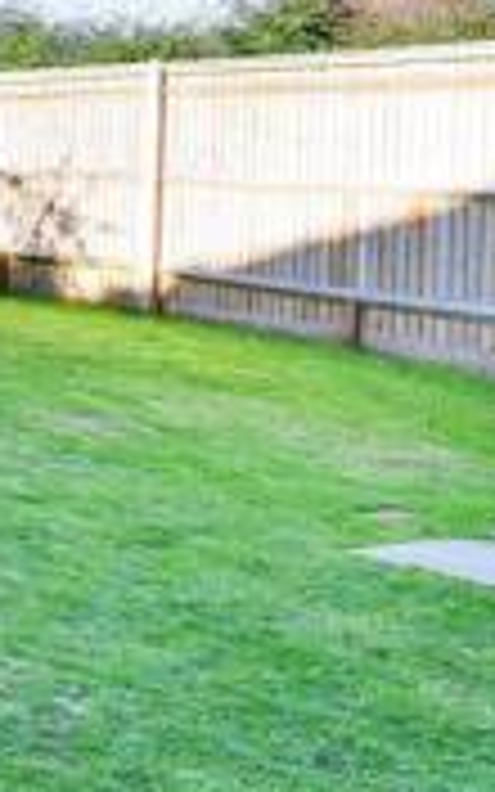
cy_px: 155
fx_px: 1230
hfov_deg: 14.9
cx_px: -666
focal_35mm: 57
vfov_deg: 34.6
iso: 160
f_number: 8
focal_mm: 10
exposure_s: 1/500
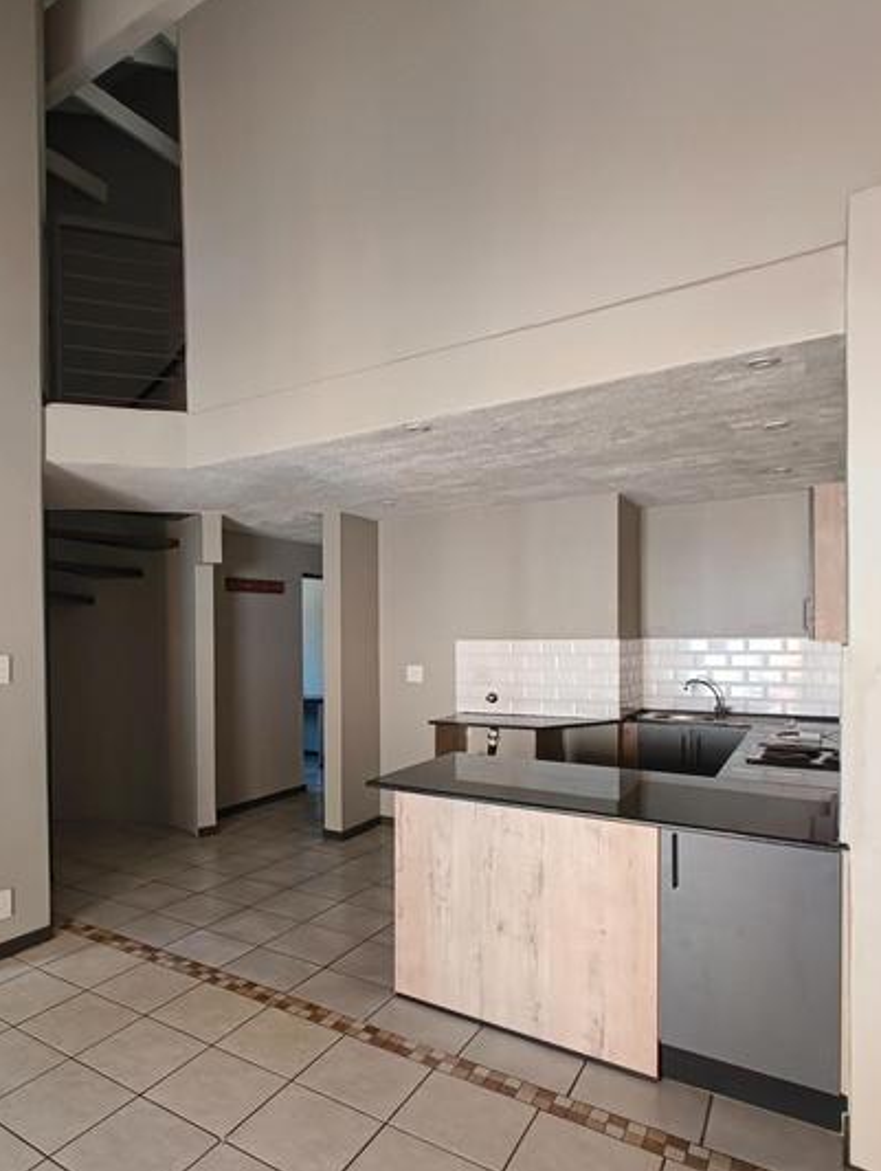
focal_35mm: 21
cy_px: 644
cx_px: 268
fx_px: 711
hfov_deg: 61.4
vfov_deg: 78.7
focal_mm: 2.15
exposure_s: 1/50
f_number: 2.2
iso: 1236
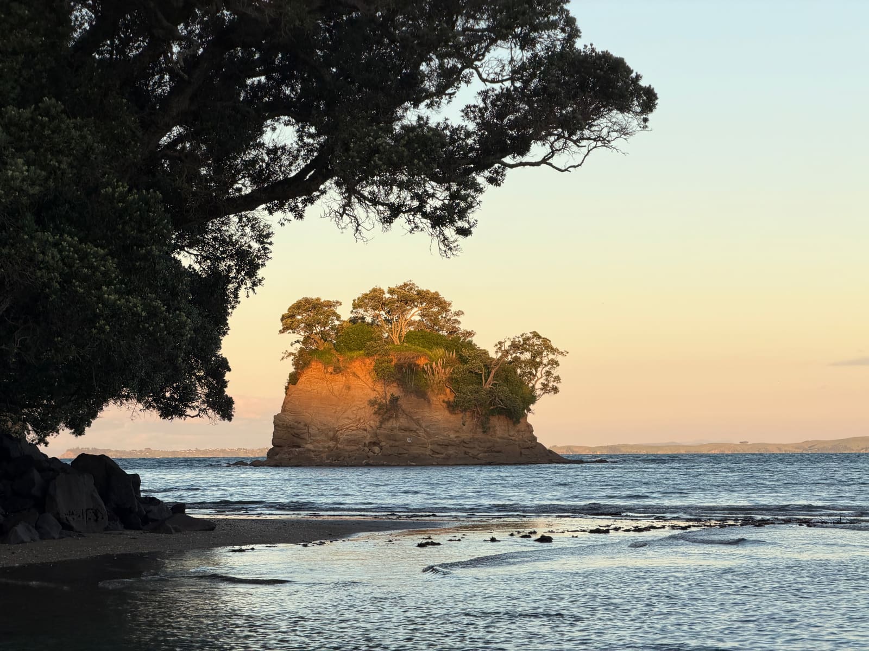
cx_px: 434
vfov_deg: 14.8
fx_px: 2510
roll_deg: +1.2
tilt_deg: +1.6
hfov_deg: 19.6
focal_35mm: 100
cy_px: 326
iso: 50
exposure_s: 1/390
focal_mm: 16.89
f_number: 2.8
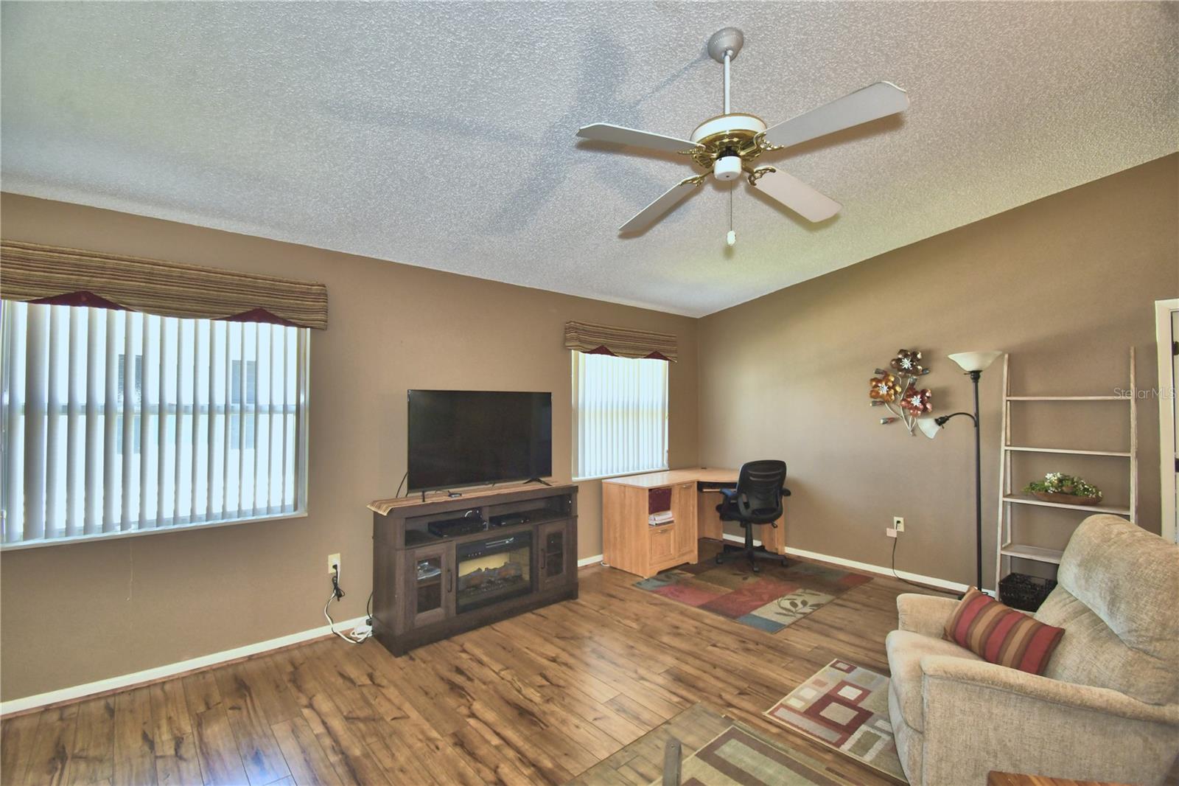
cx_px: 590
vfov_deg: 77.3
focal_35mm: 15
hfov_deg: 100.4
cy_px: 393
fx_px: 491
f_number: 4.5
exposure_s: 1/50
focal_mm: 10
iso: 200
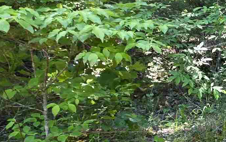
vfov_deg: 20.9
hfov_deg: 21.8
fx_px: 382
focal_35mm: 62
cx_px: 401
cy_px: 94
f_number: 1.9
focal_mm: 2.2
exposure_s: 1/120
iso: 50
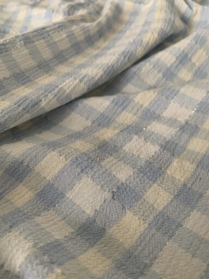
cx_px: 104
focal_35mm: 26
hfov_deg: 53.1
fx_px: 209
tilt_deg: -45.9
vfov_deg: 67.3
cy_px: 140
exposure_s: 1/60
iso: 160
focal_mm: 4.25
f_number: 1.8
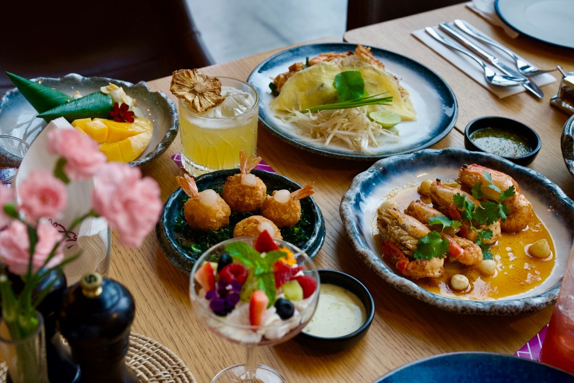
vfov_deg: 27.0
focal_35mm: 50
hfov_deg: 39.6
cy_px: 192
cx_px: 287
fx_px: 798
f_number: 6.3
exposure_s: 1/250
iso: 3200
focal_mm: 50
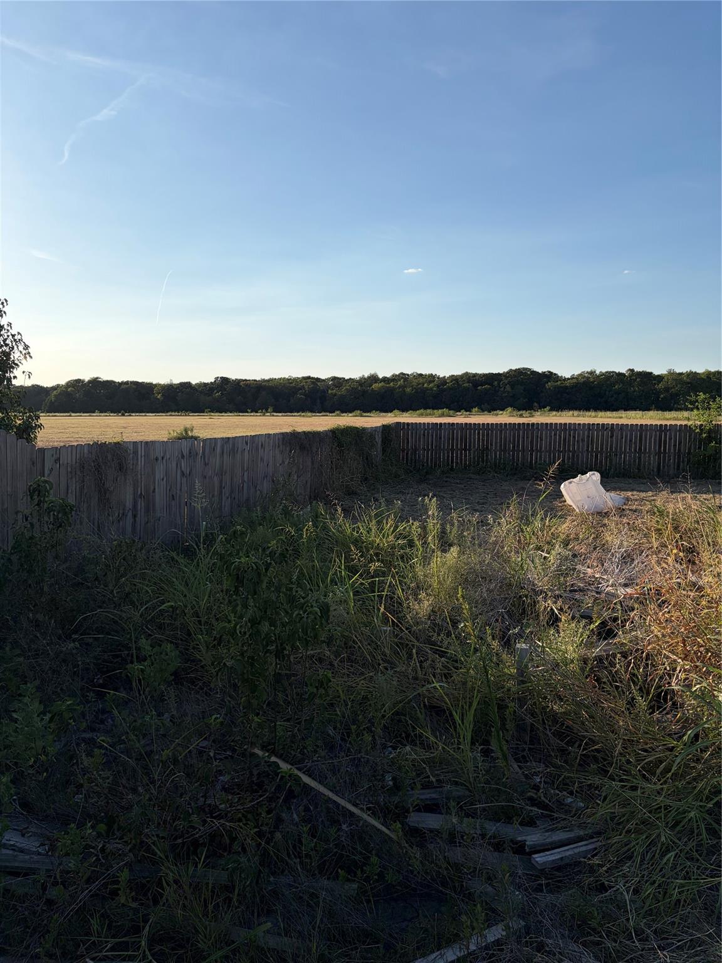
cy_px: 482
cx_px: 361
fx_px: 723
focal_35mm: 26
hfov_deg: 53.1
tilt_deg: -4.6
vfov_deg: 67.3
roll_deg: +0.7
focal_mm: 5.96
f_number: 1.6
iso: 64
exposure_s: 1/5814
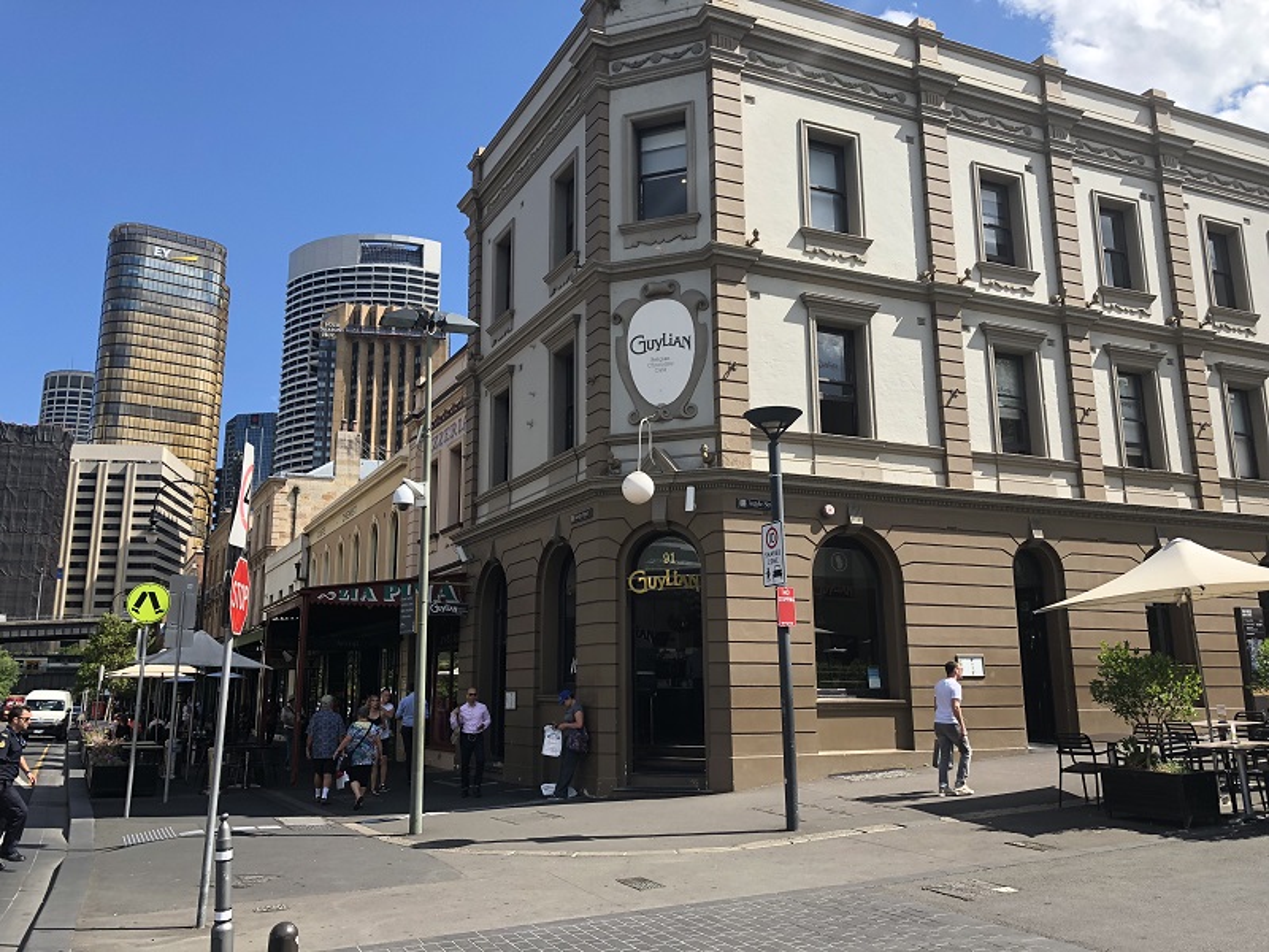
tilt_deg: +11.1
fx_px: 1063
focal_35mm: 29
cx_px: 634
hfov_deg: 61.7
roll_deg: +0.6
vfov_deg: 48.2
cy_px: 476
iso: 20
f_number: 1.8
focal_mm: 3.99
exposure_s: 1/1263
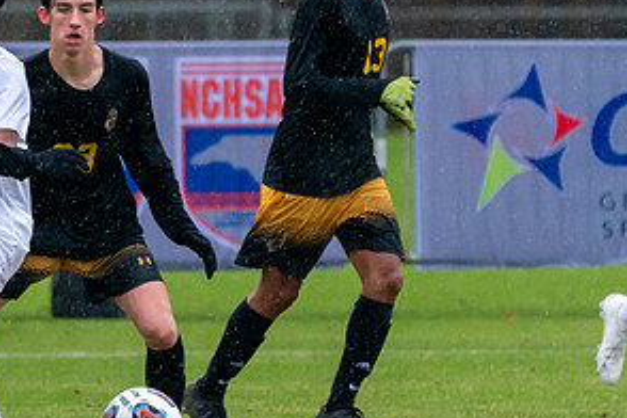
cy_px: 260
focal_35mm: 1224
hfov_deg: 1.7
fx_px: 21316
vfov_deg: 1.1
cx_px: 17
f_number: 5.6
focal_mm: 345
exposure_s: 1/1000
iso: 3200
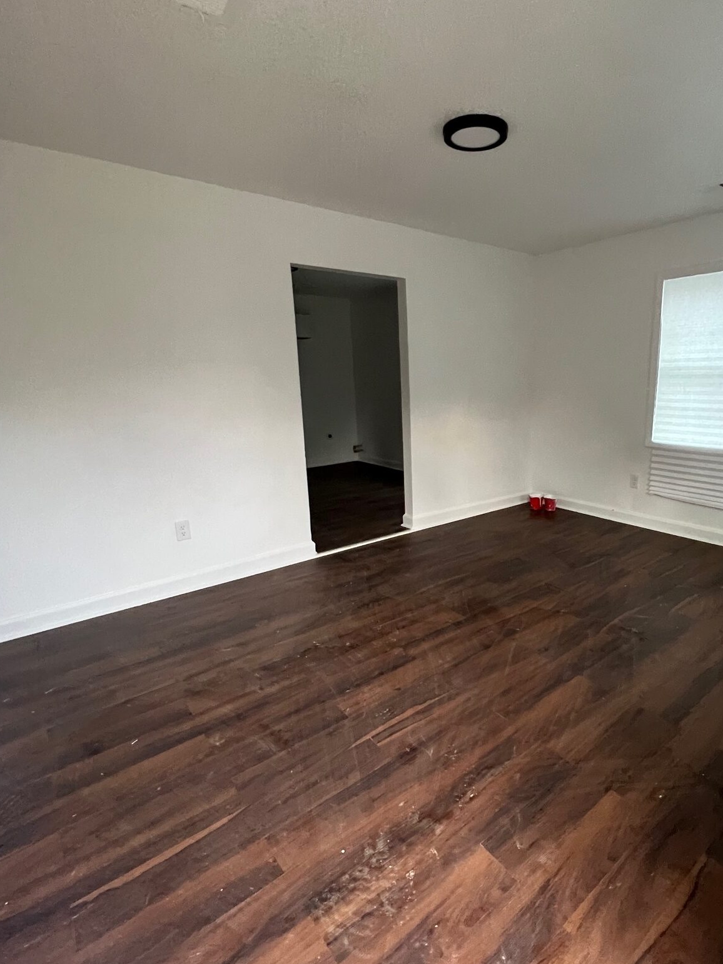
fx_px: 474
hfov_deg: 73.3
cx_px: 456
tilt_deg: -12.9
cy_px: 488
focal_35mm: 17
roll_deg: +0.6
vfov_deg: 91.0
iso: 500
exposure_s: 1/60
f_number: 1.8
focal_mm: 1.57
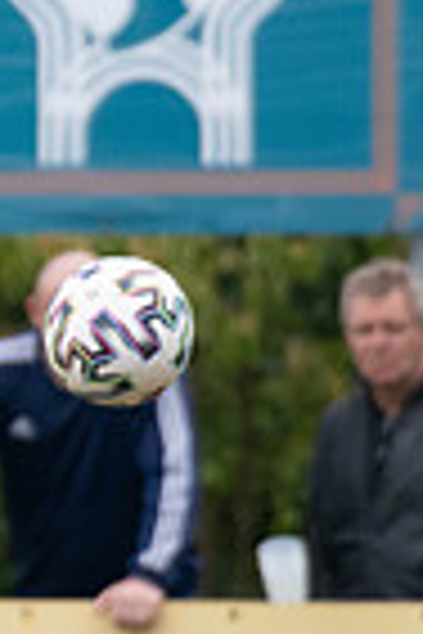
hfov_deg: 0.8
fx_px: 30524
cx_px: -457
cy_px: 389
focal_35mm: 1732
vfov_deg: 1.2
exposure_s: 1/1600
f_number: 5.6
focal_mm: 360
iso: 1600
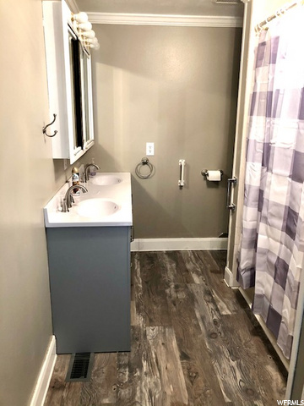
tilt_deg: -14.2
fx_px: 328
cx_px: 152
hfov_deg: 49.7
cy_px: 203
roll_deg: -1.2
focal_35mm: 28
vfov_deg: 63.4
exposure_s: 1/15
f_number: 1.8
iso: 40
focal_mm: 3.99
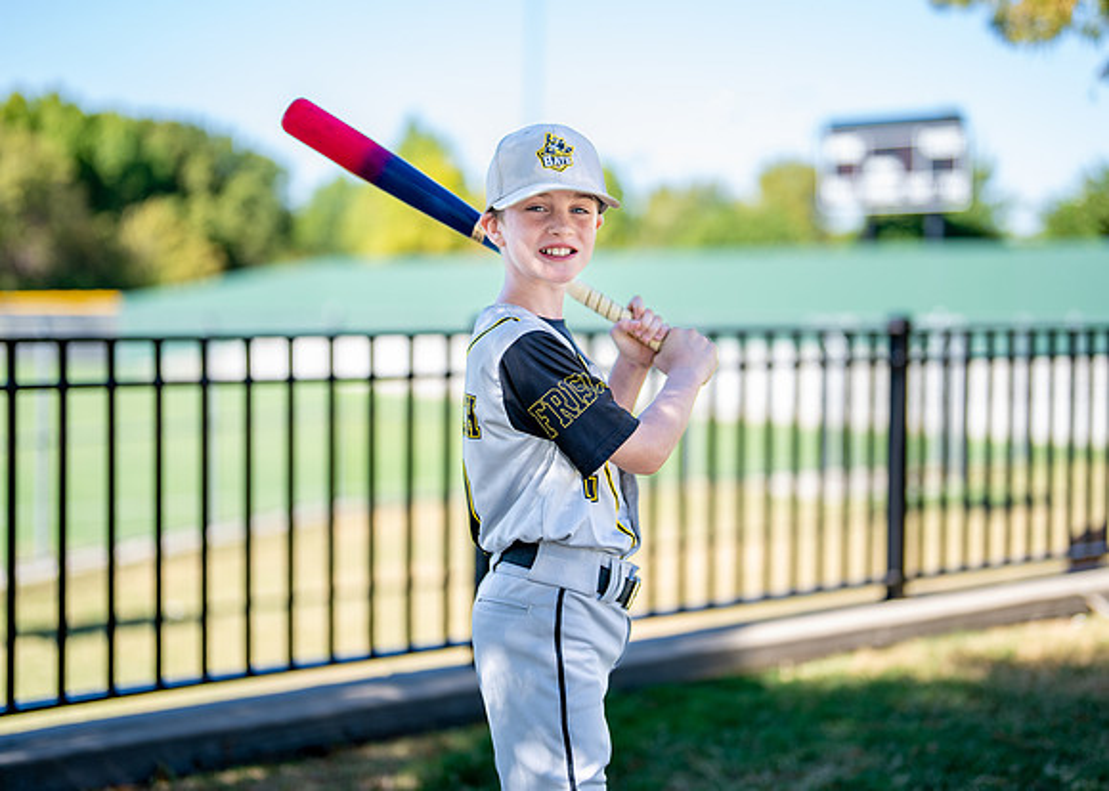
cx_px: 565
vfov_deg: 23.8
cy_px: 343
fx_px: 1873
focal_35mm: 59
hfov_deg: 33.0
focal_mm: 50
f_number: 1.2
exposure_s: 1/1600
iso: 100
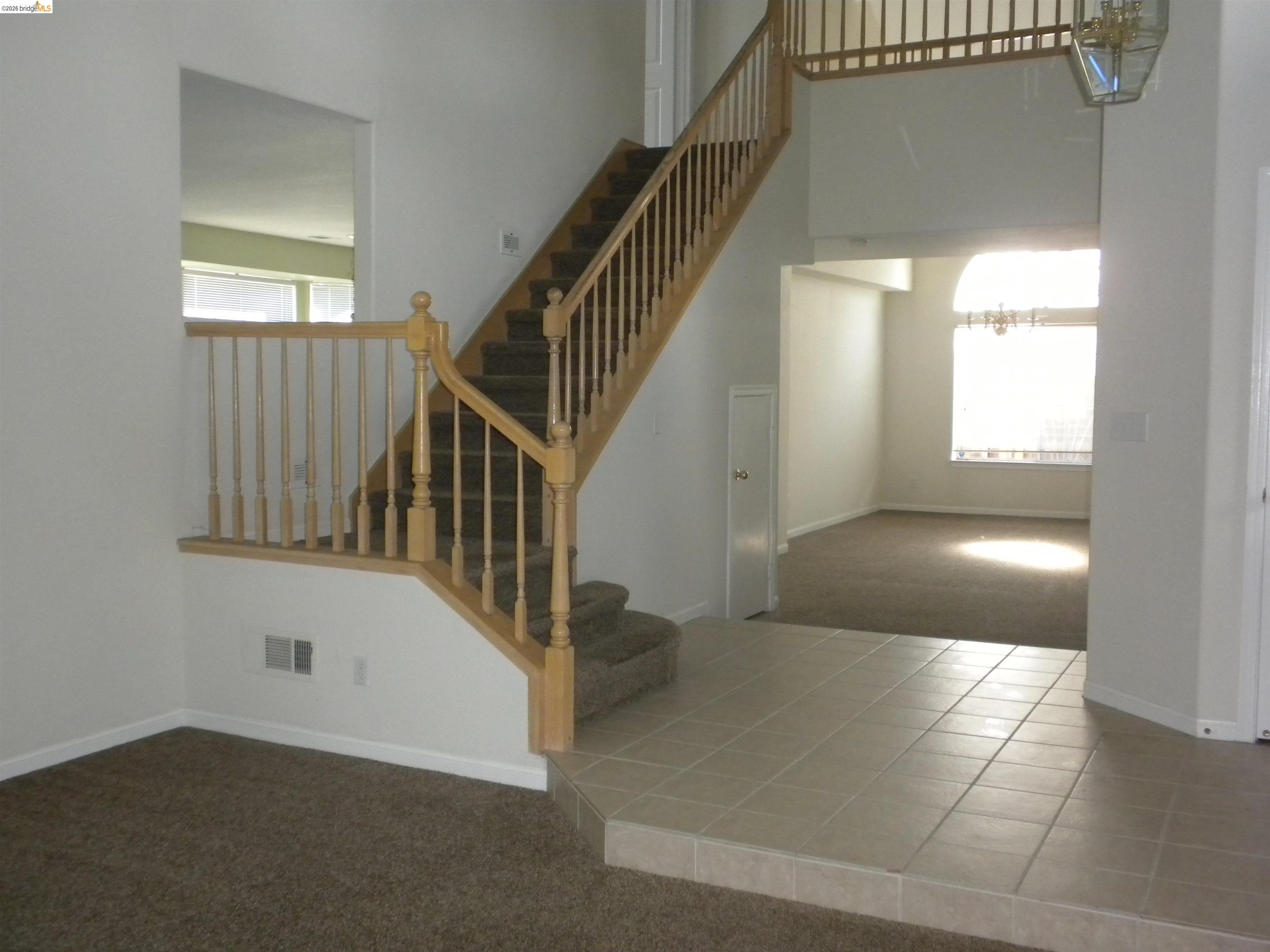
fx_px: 1357
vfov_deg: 38.7
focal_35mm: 37
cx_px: 635
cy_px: 476
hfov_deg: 50.1
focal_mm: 6.6
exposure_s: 1/57.7
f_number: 3.5
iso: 400
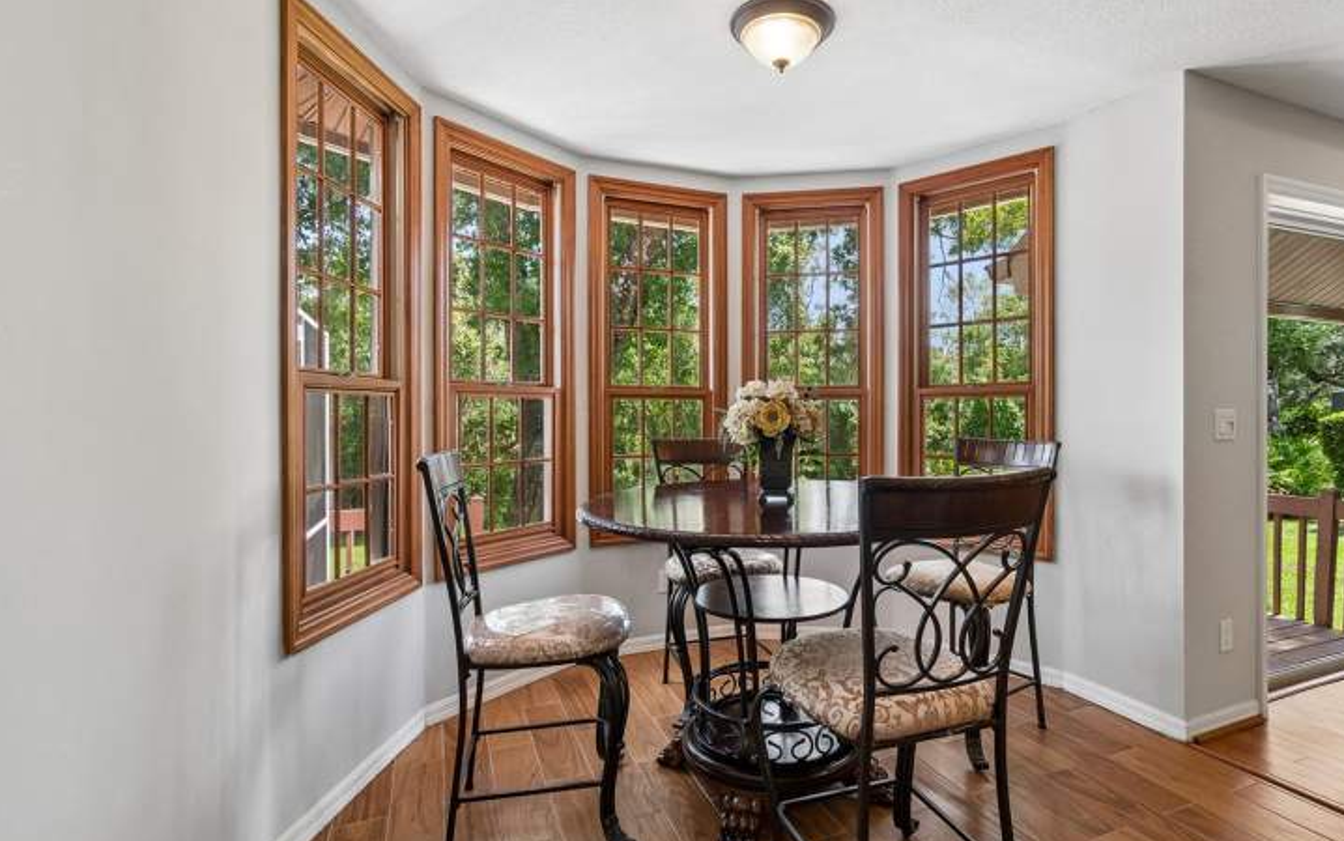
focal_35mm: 17
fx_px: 623
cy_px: 405
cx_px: 710
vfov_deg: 68.0
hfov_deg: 94.2
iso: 100
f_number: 7.1
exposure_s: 1/20
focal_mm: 10
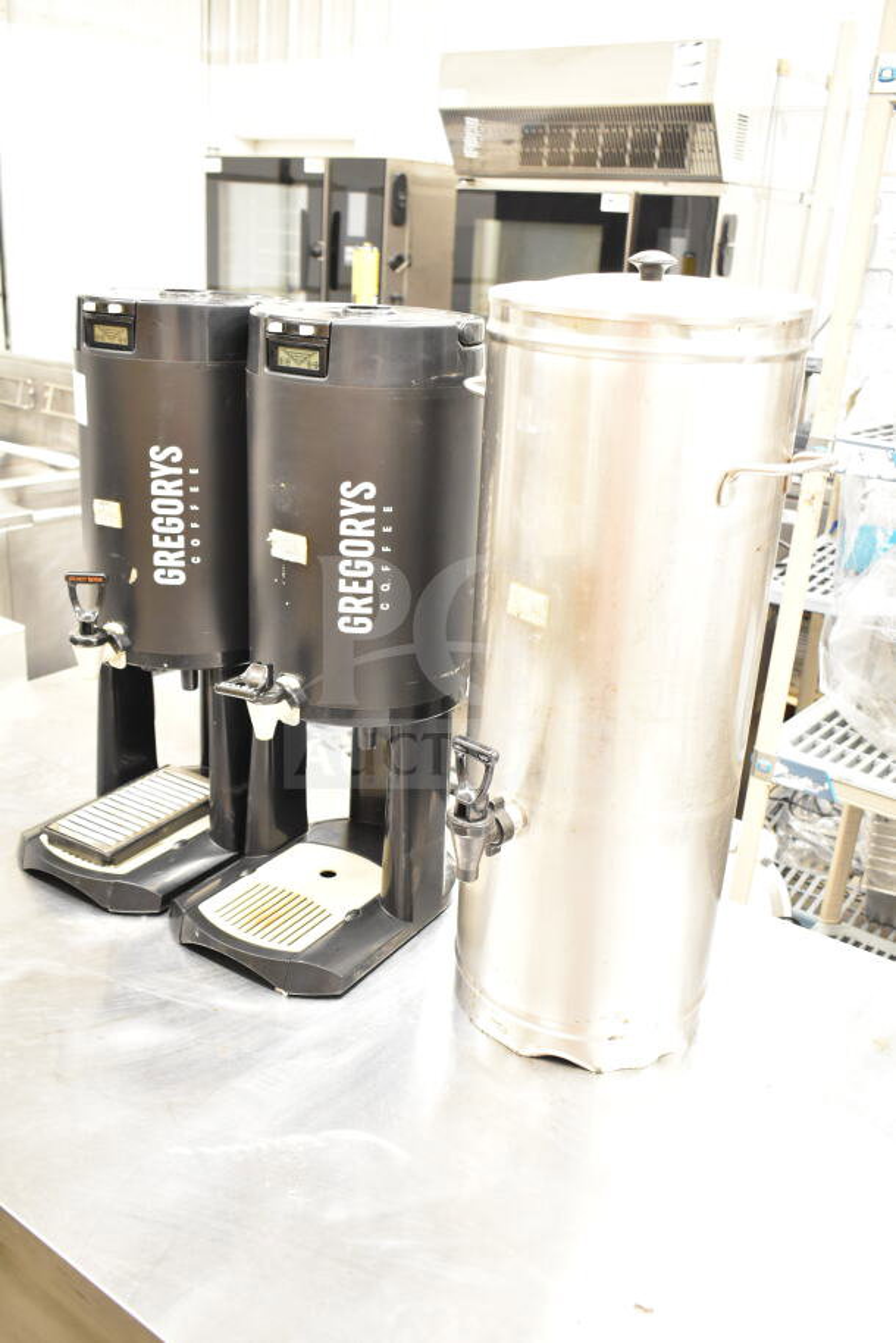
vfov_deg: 59.5
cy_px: 672
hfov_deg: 41.7
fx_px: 1175
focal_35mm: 32
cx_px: 448
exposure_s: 1/30
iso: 2800
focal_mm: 21
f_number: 3.8
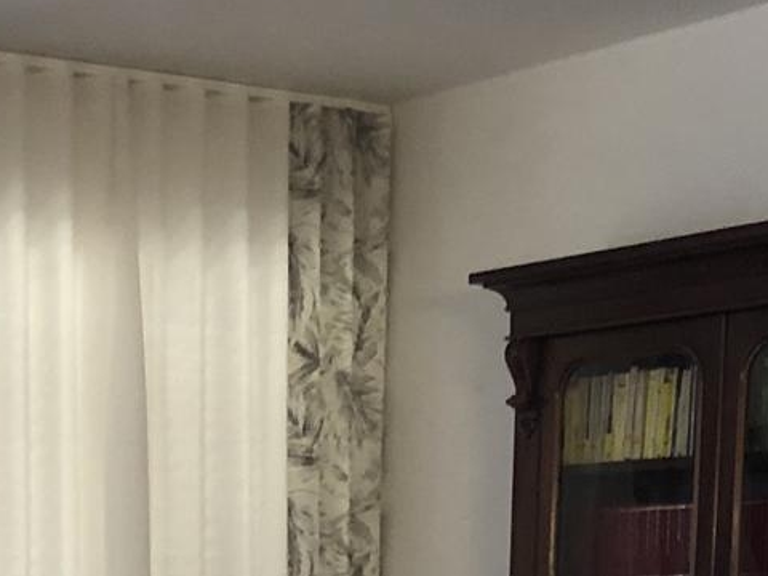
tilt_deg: -9.5
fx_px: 2485
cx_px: 83
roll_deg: -0.9
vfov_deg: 12.0
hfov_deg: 17.3
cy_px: 1099
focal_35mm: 112
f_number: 1.8
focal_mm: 4
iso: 80
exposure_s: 1/17
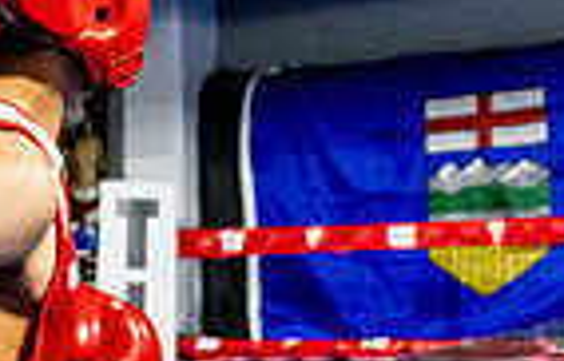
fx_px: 2740
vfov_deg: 7.5
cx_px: 274
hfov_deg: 11.8
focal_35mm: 177
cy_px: 334
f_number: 2.8
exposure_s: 1/800
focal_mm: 25
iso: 5000
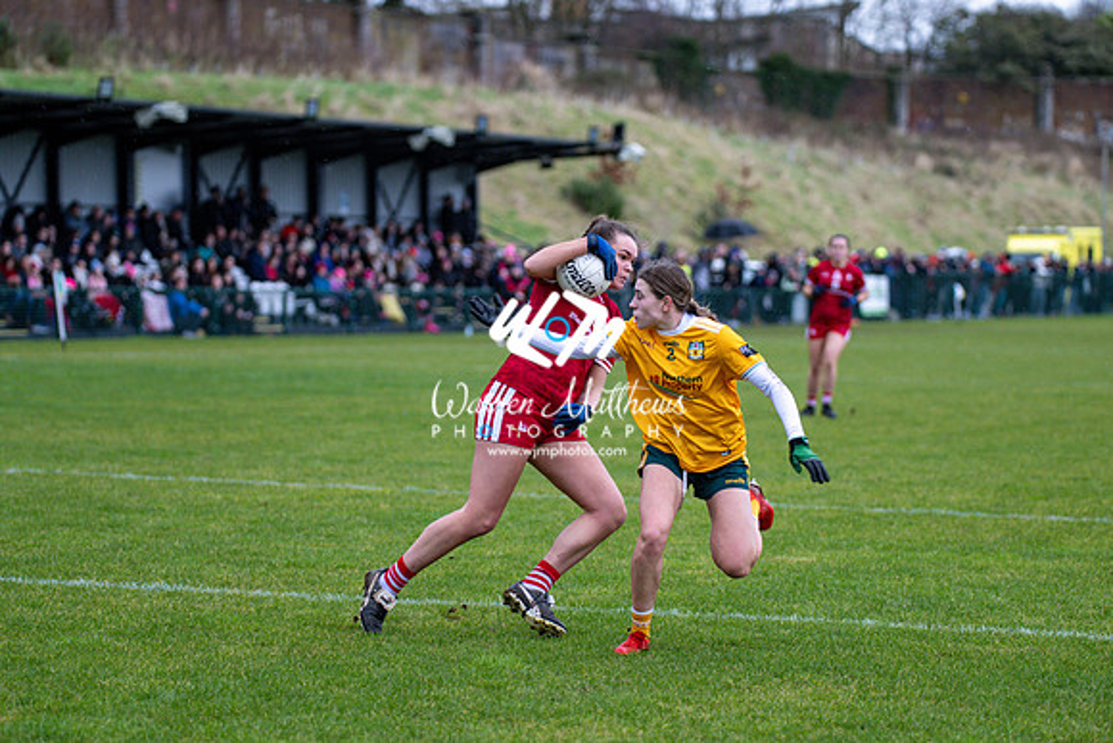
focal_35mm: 135
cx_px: 556
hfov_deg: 15.2
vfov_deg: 10.2
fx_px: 4175
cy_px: 372
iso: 1600
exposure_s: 1/640
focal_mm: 135
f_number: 2.8
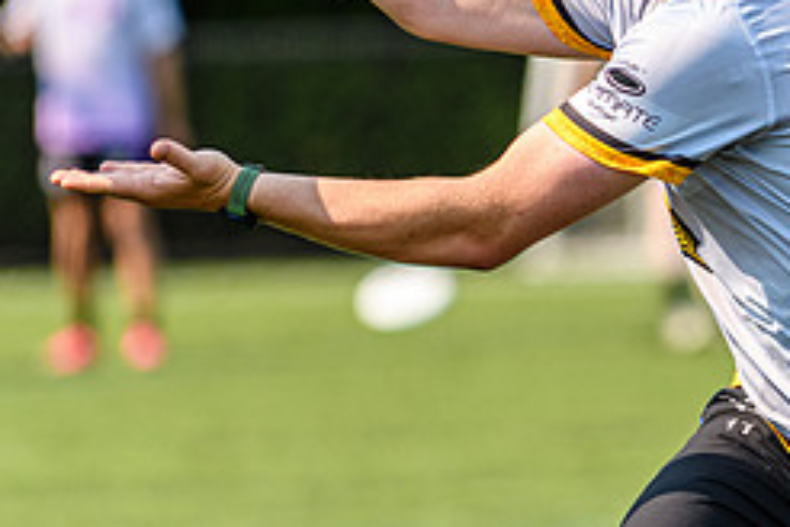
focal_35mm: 706
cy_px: 165
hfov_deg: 2.9
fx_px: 15492
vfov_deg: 1.9
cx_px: 745
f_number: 3.2
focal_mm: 200
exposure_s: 1/1000
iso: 100
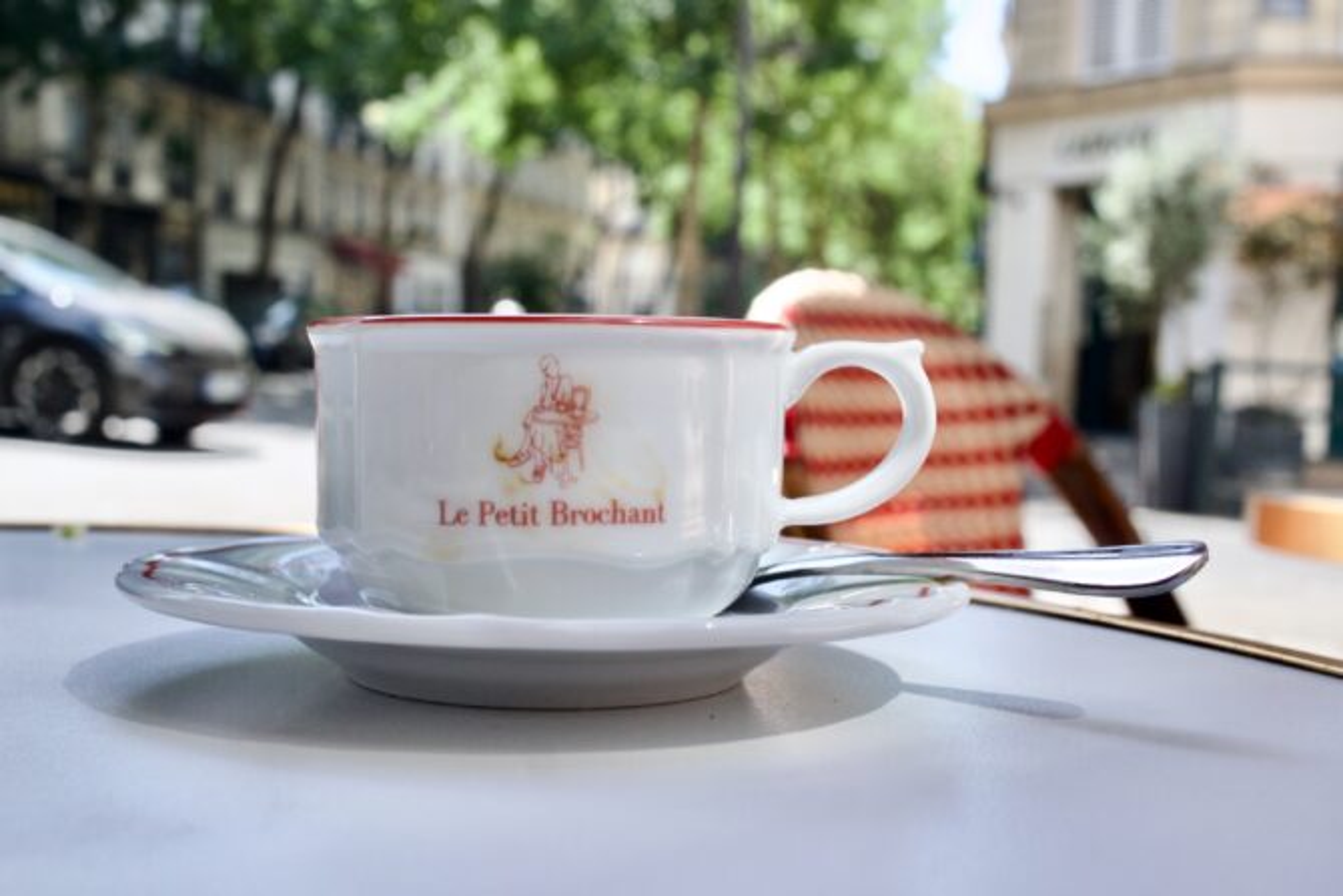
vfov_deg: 37.9
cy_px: 448
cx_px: 672
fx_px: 1306
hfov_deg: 54.4
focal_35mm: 35
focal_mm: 23
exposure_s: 1/500
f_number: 7.1
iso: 1000
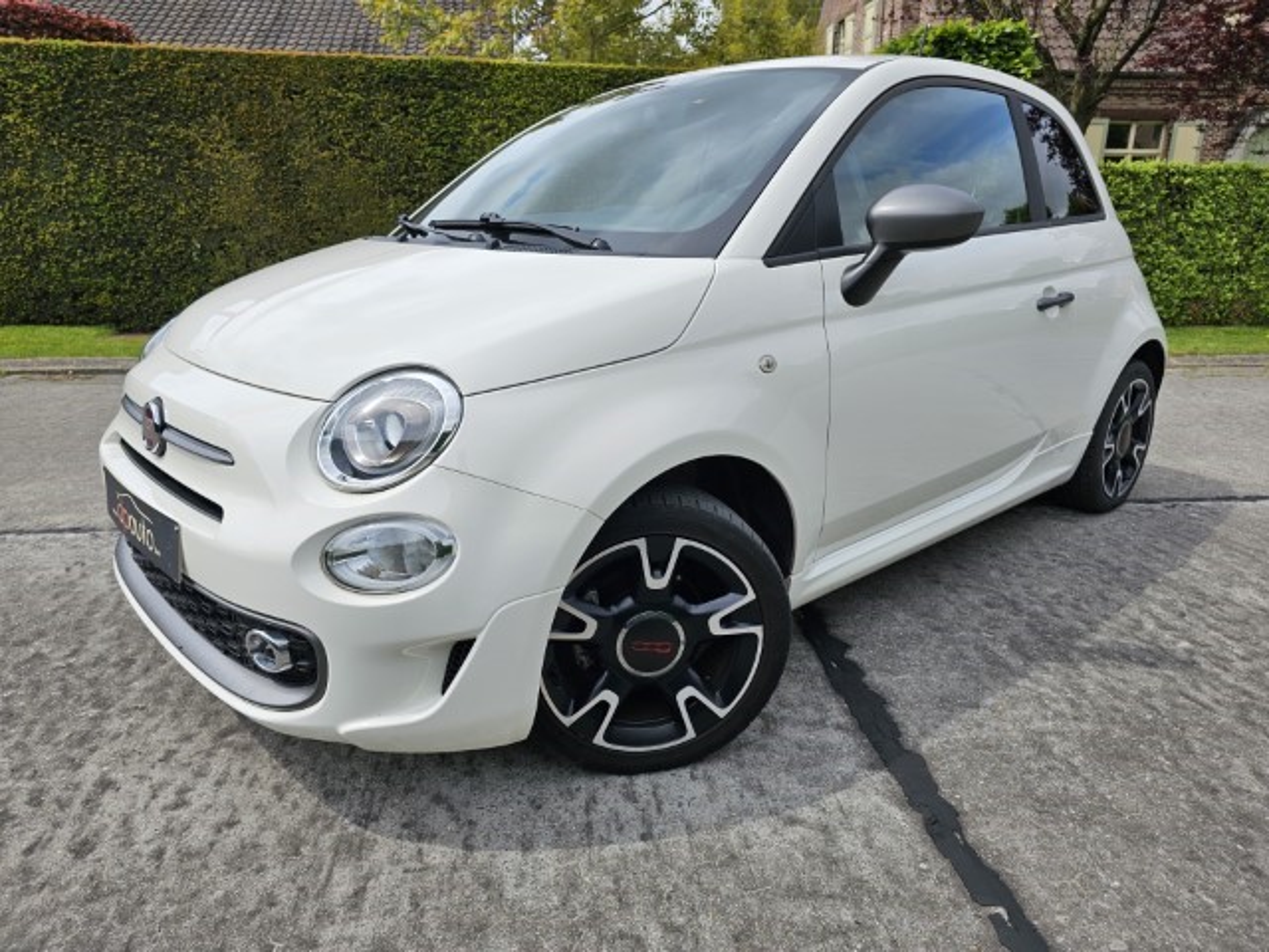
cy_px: 476
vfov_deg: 58.9
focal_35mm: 23
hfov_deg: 73.9
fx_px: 843
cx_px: 634
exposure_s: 1/777
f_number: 1.7
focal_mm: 6.3
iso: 10
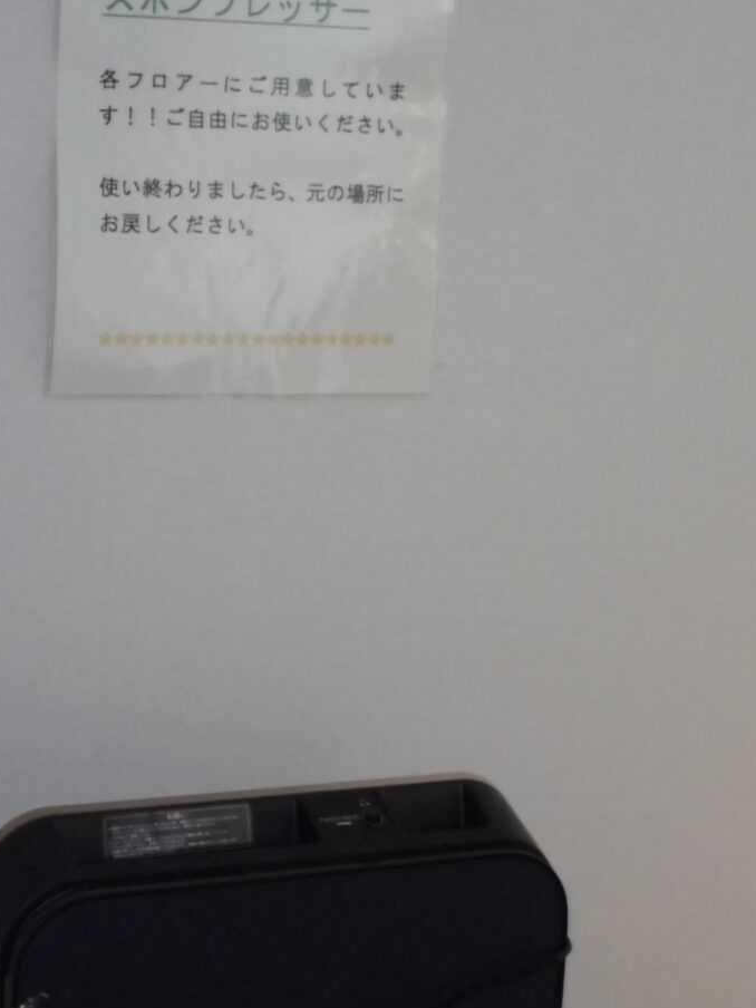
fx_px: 2475
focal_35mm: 85
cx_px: 351
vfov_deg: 23.0
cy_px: 454
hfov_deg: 17.4
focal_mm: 11.5
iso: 400
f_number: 5.6
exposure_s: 1/10
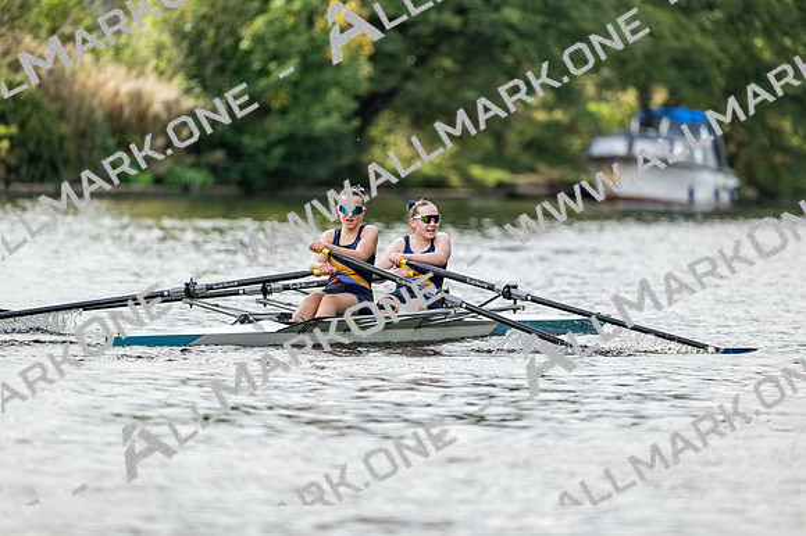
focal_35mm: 400
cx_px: 403
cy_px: 268
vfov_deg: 3.4
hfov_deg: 5.2
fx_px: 8952
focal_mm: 400
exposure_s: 1/2500
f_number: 4.5
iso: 900
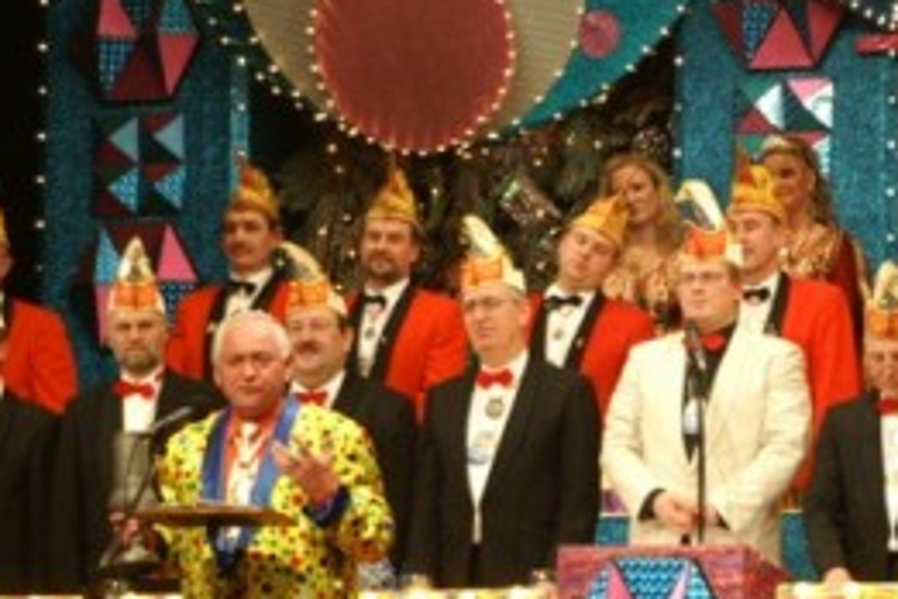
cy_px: 480
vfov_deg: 5.5
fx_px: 6210
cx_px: 585
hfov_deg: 8.3
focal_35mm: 249
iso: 400
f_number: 5.6
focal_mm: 85
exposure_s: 1/30
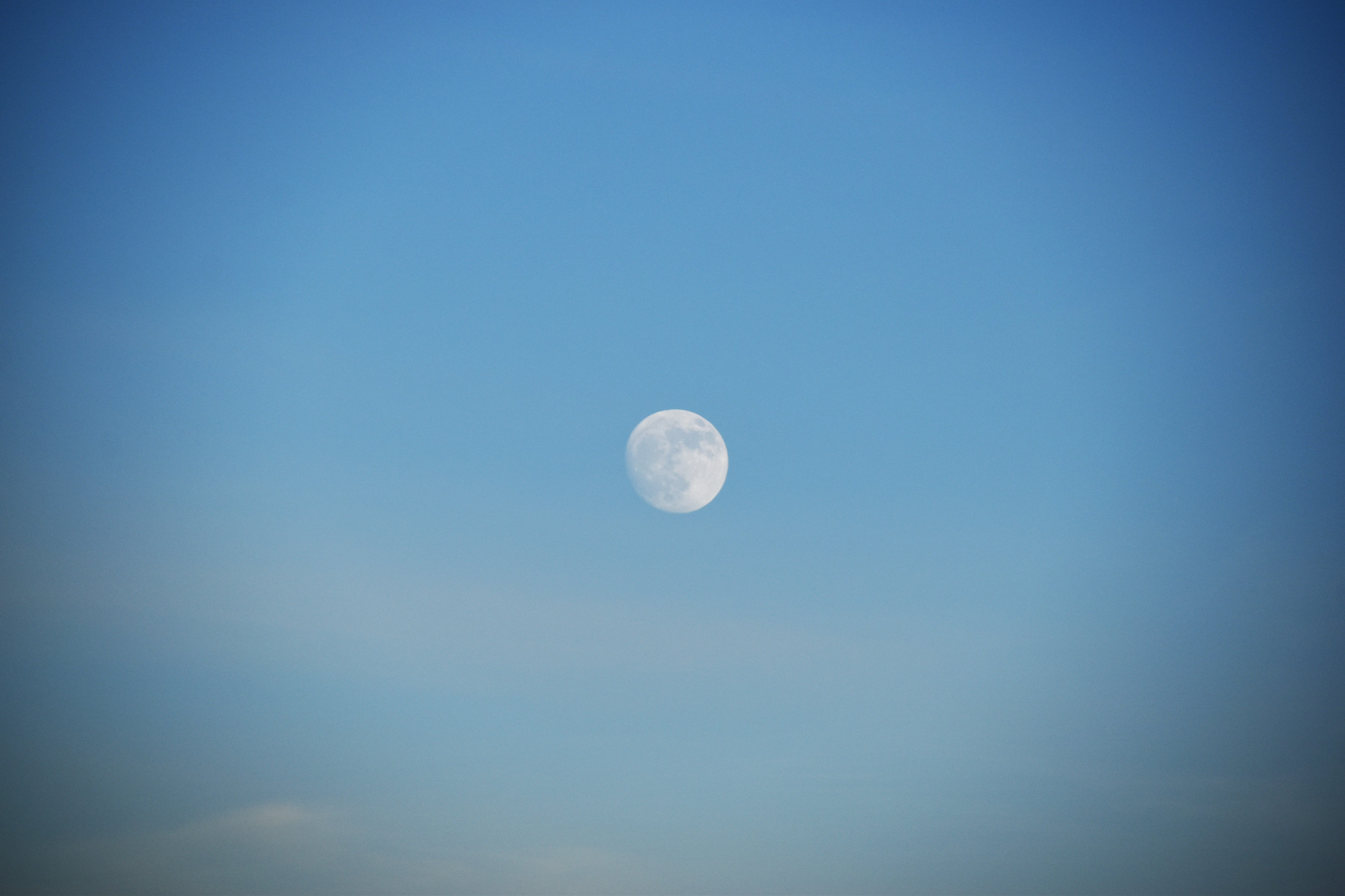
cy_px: 448
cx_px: 672
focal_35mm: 300
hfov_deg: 6.9
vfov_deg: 4.6
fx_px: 11207
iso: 200
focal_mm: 200
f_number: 7.1
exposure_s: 1/800
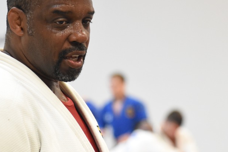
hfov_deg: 5.6
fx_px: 2319
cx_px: 124
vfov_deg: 3.8
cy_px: 70
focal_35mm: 366
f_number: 5.6
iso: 3200
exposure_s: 1/250
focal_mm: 125
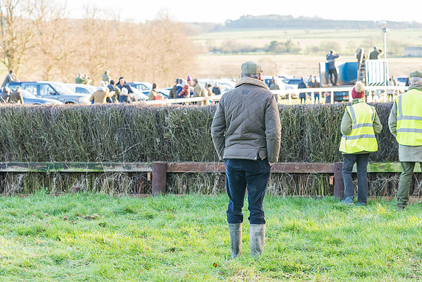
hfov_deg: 15.9
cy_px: 139
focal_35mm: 129
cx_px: 210
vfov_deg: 10.6
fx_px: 1516
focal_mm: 85
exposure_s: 1/200
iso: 800
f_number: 4
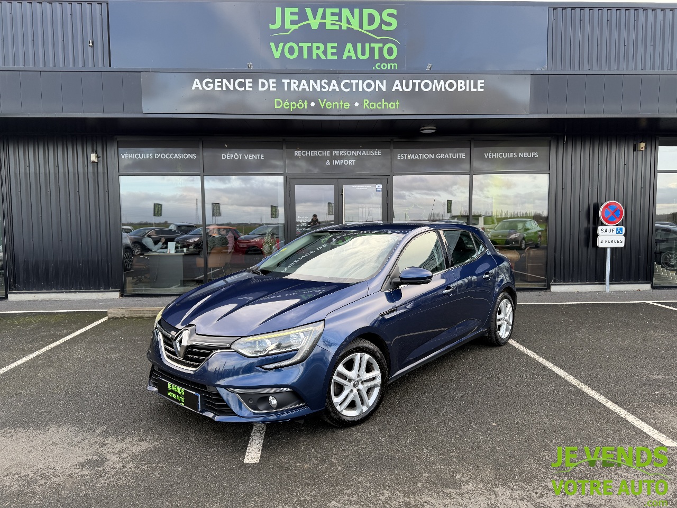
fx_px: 469
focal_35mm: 24
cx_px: 338
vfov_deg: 56.8
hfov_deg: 71.6
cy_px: 254
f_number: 1.78
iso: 80
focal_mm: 6.76
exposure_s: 1/290
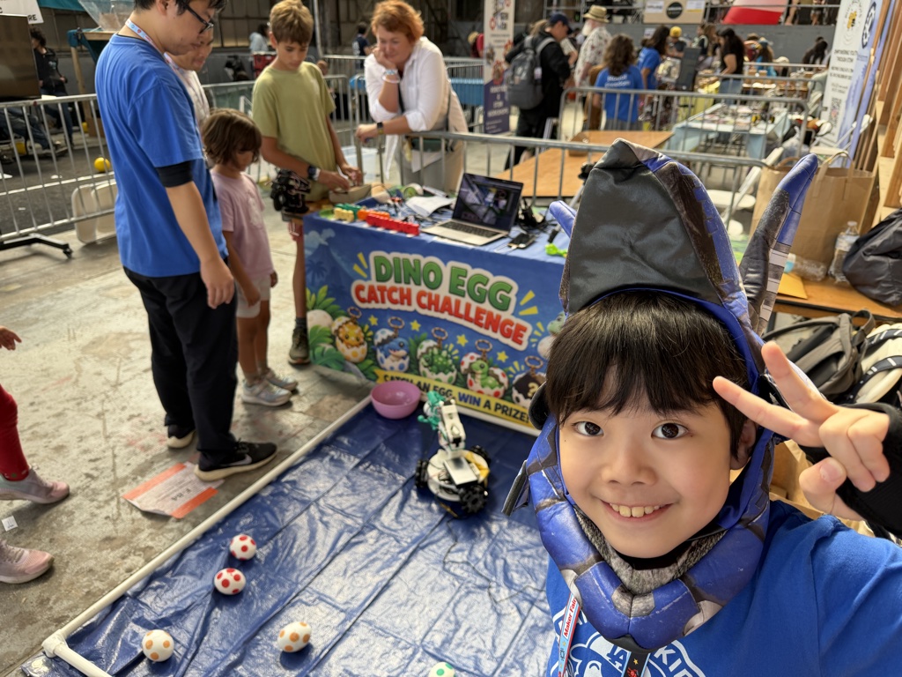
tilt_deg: -25.5
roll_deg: -0.2
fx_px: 625
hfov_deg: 71.6
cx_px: 451
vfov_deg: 56.8
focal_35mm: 24
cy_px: 338
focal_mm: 6.76
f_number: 1.78
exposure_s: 1/121
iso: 80
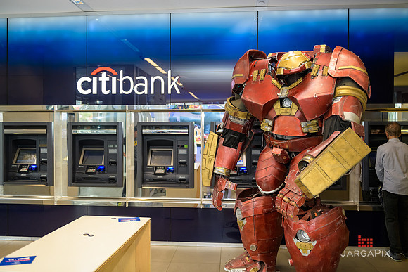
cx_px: 204
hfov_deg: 60.3
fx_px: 351
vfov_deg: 42.3
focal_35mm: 31
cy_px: 136
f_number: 3.2
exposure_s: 1/125
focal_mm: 31
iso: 800
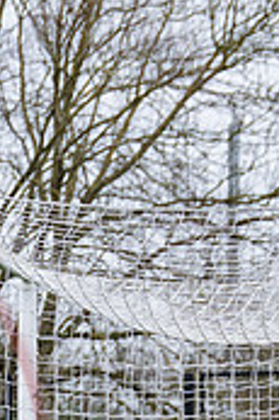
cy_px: 661
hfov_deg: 3.5
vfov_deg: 5.4
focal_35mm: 378
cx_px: -523
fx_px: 4403
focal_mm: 75
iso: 800
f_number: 4
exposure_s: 1/1600
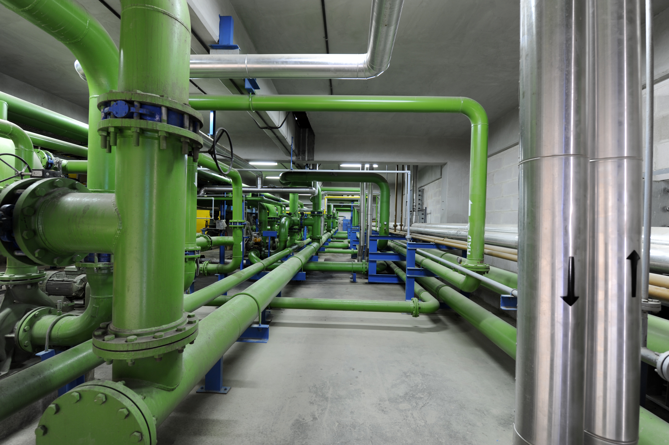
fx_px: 297
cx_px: 334
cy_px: 222
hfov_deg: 96.8
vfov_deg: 73.7
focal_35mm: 16
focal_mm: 16
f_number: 7.1
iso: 250
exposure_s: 1/2.5
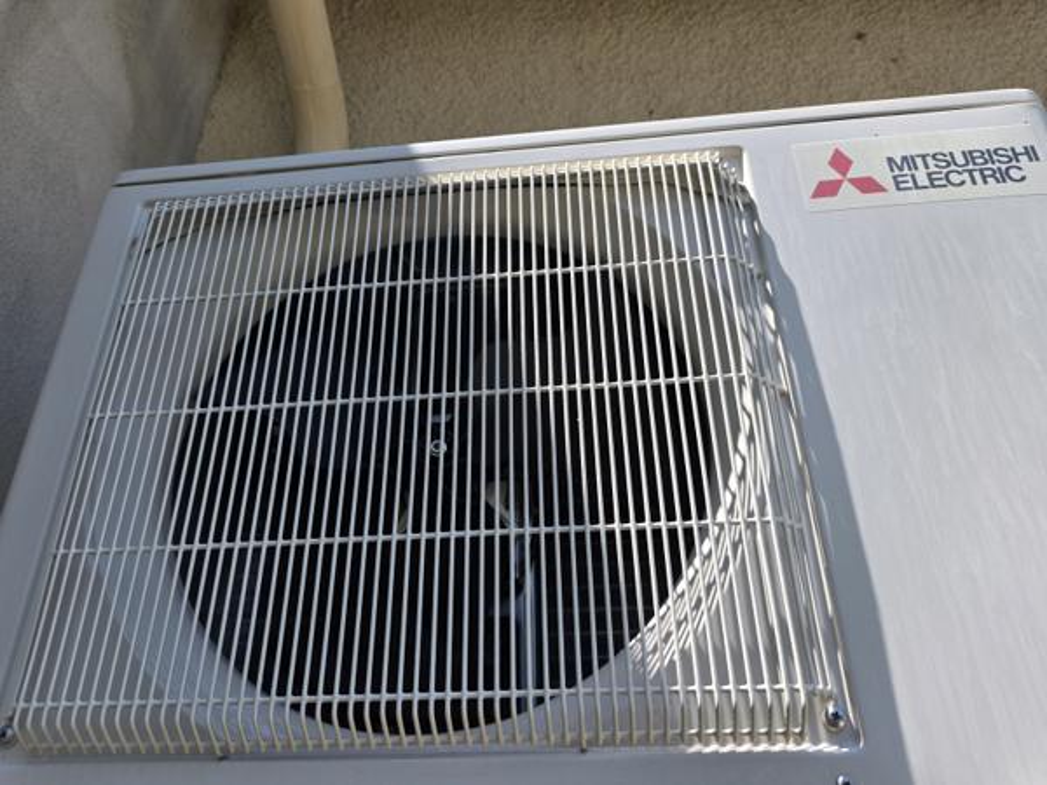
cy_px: 392
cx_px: 524
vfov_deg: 58.9
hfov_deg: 73.9
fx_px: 696
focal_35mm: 23
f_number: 1.7
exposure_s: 1/2134
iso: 80
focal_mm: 6.3
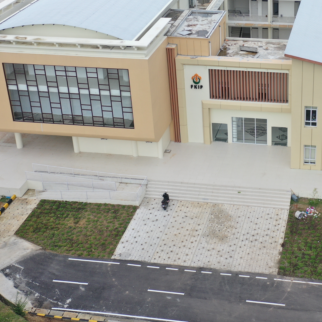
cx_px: 268
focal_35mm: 60
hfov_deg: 27.9
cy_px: 88
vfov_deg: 28.3
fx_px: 631
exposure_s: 1/1000
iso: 100
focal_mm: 10.26
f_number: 3.2
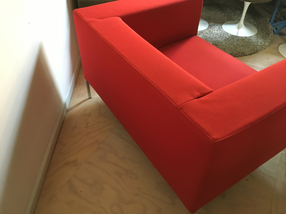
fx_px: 240
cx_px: 143
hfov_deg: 61.7
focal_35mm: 29
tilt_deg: -45.0
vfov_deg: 48.2
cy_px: 107
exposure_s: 1/17
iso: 250
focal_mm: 4.15
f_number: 2.2
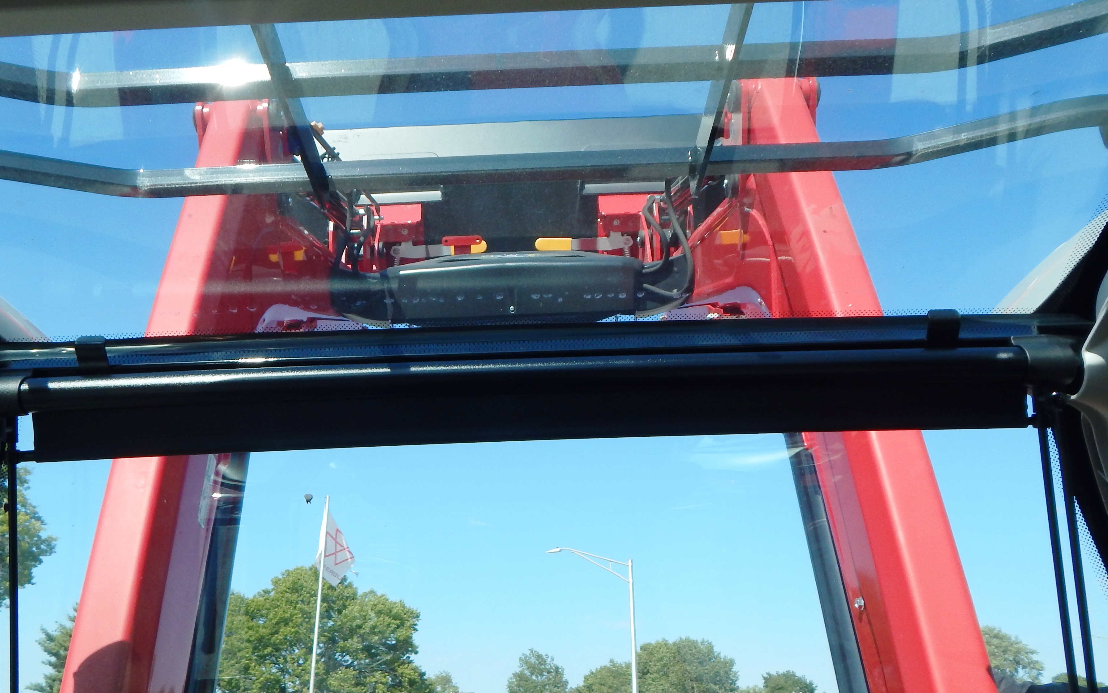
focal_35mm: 30
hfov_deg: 62.7
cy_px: 351
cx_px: 487
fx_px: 906
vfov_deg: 41.8
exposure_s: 1/1000
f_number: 3
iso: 125
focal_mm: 4
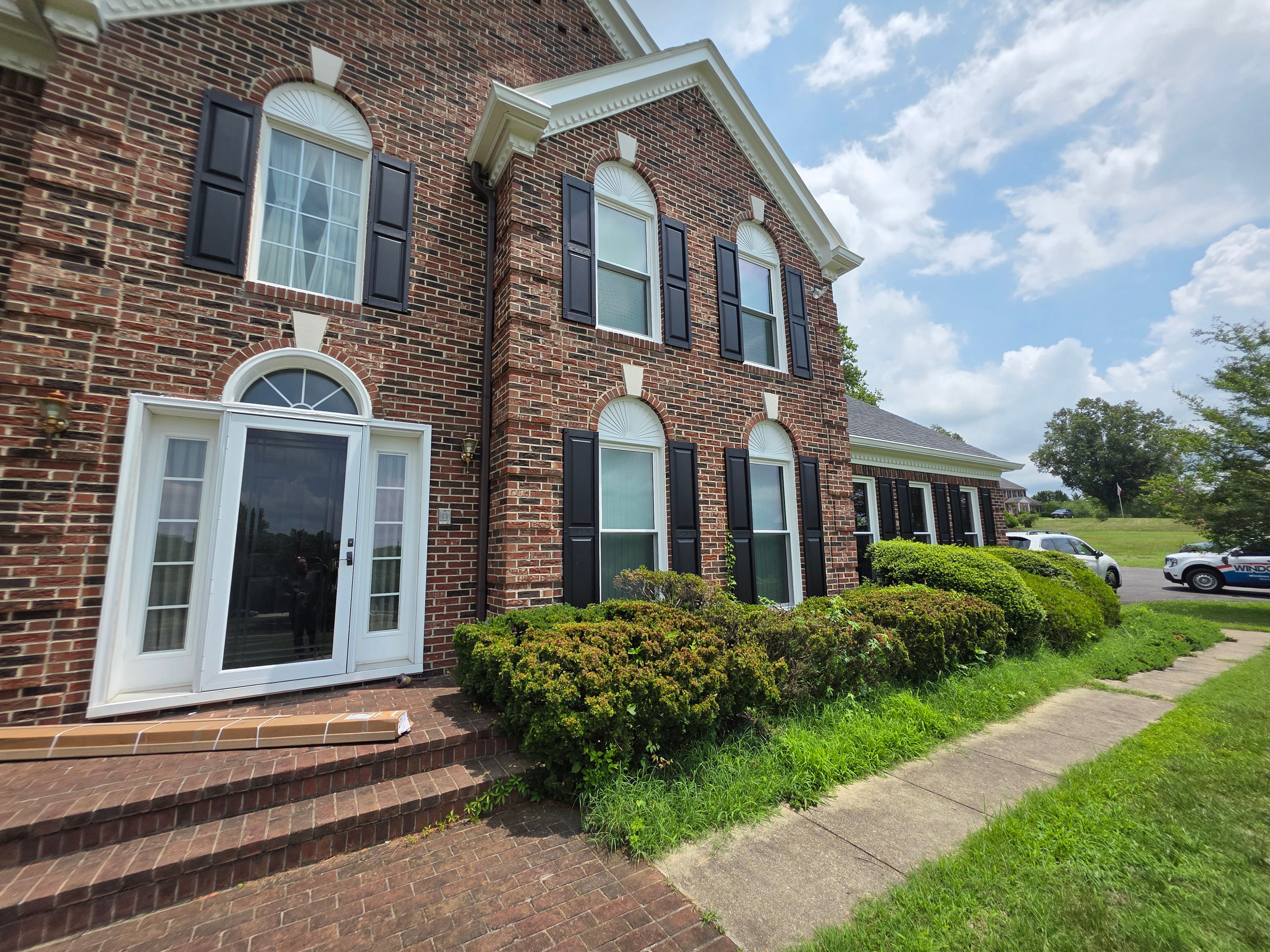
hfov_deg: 106.2
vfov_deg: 89.9
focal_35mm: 13
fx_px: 477
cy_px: 476
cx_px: 635
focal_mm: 2.2
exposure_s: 1/3372
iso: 40
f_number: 1.9
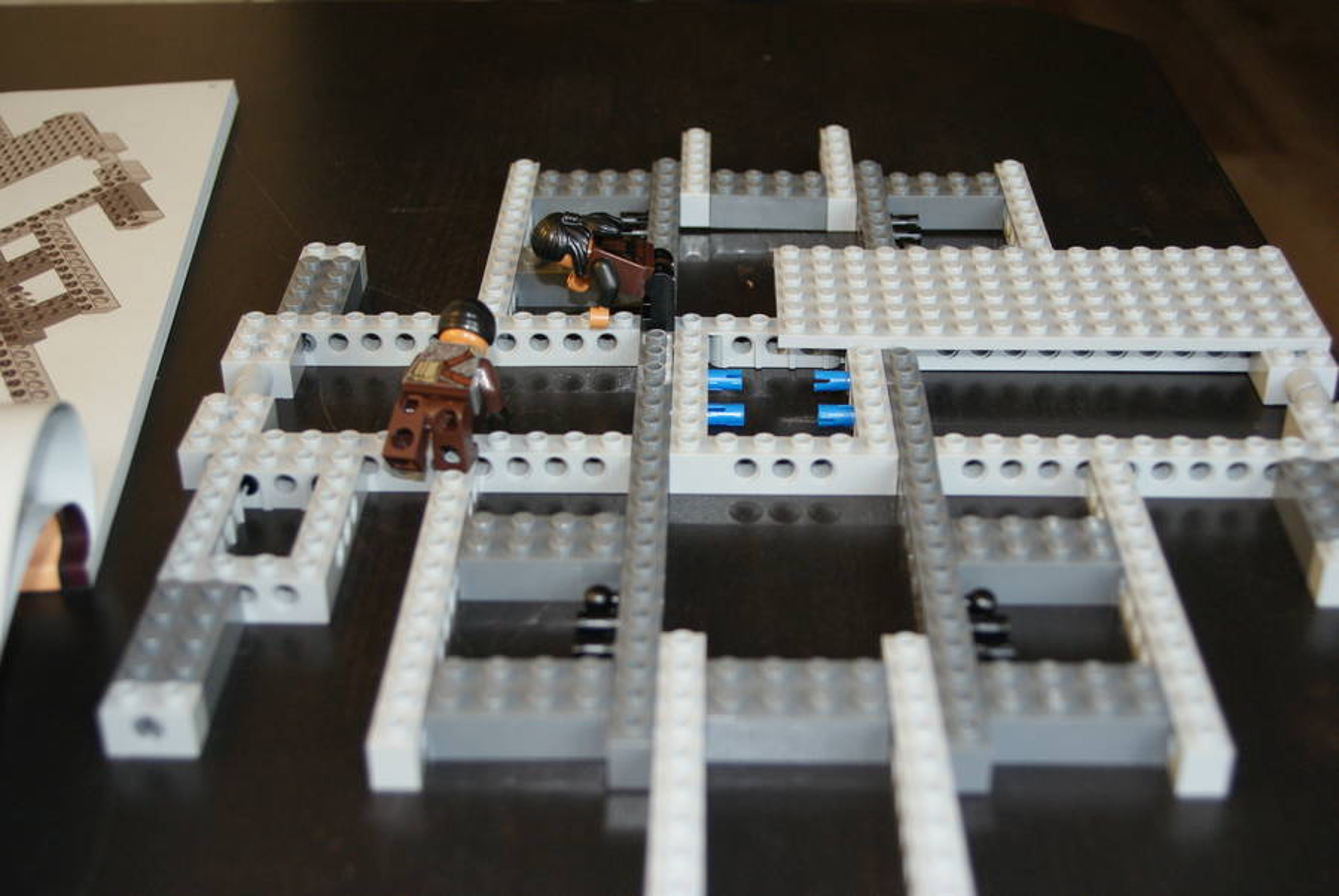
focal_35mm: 52
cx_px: 670
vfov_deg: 25.8
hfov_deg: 37.8
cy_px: 448
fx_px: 1955
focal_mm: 35
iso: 400
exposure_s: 1/60
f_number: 5.6
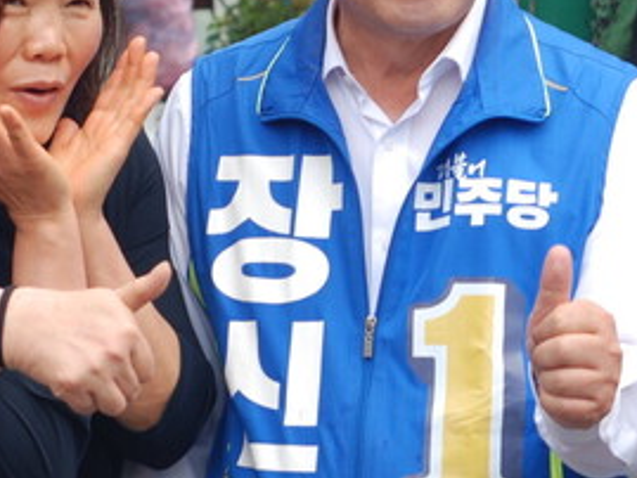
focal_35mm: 255
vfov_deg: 5.8
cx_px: 419
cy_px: 265
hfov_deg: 7.8
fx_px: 4695
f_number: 7.1
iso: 100
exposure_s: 1/200
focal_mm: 50
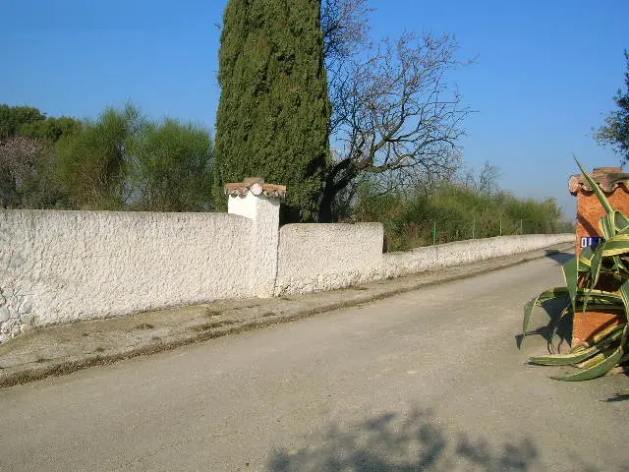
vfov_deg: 41.8
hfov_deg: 54.0
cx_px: 314
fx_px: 618
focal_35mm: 34
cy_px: 236
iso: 50
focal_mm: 5.7
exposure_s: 1/426
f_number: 4.9
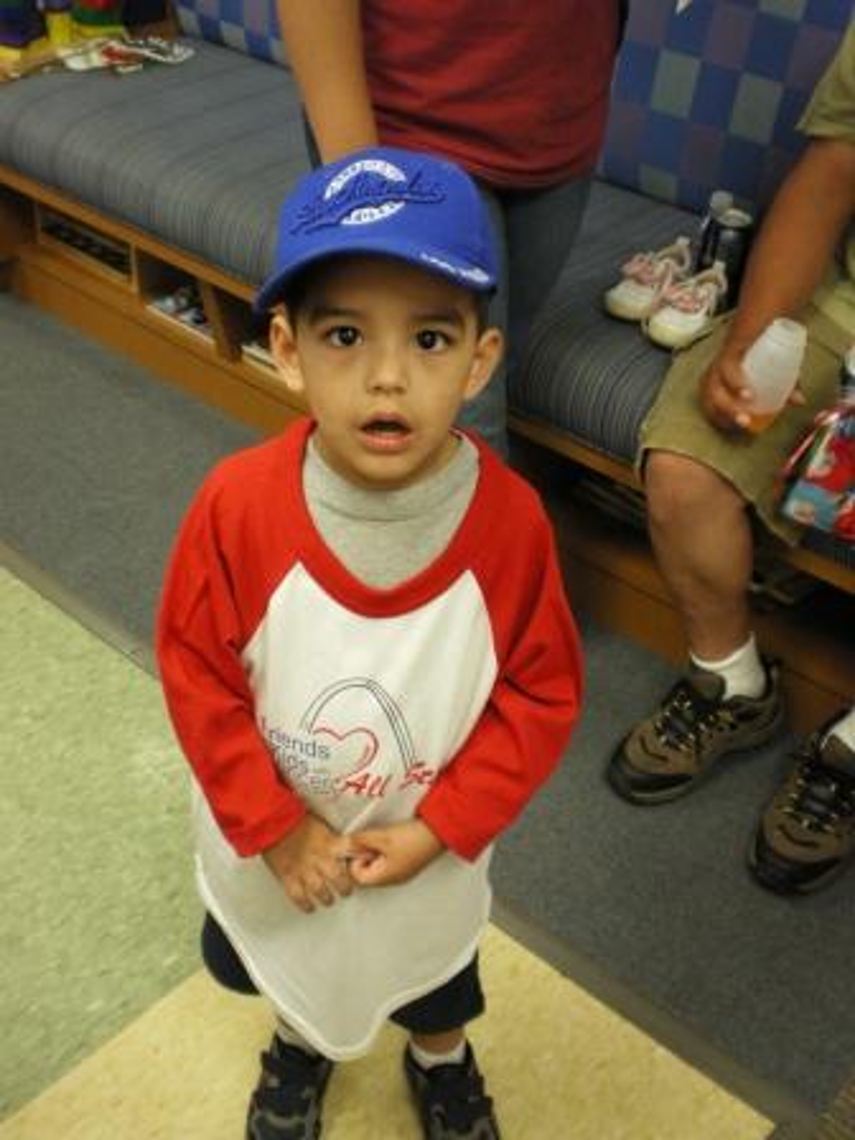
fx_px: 1383
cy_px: 570
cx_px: 428
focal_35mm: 42
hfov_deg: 34.3
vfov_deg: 44.8
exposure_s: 1/50
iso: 400
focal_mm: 7.4
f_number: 3.5
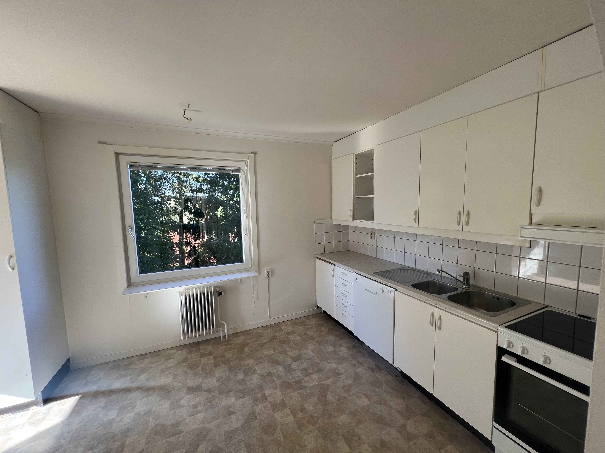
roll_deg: +1.2
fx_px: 227
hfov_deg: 106.2
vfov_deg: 89.9
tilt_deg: -3.9
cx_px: 302
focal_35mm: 13
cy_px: 226
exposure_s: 1/99
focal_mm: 1.57
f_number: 1.8
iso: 32
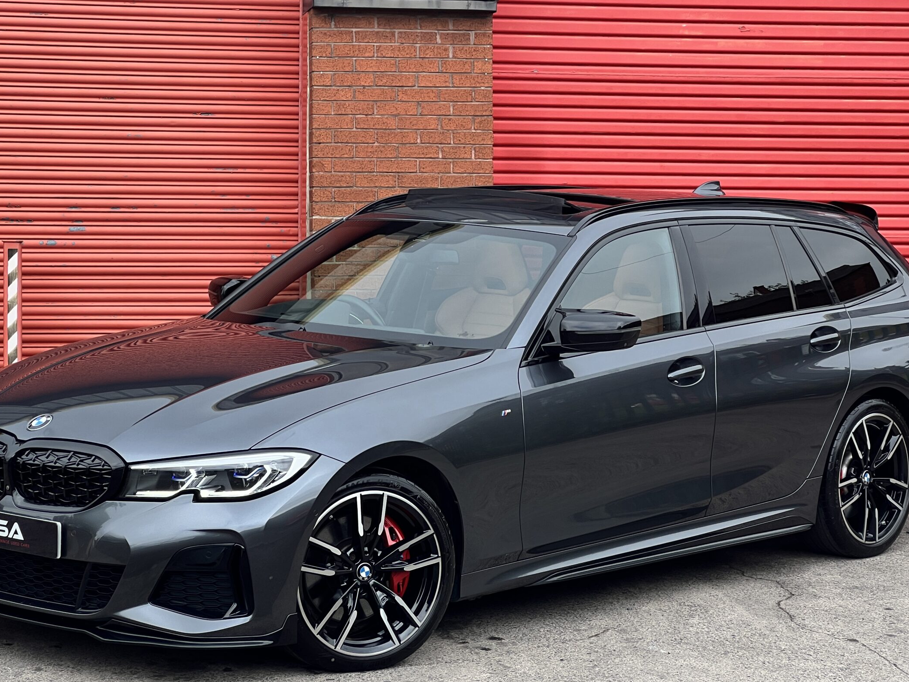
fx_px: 2469
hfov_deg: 20.9
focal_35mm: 94
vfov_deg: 15.7
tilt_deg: +1.4
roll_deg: -0.2
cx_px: 432
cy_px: 275
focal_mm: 9
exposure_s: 1/161
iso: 32
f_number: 2.8
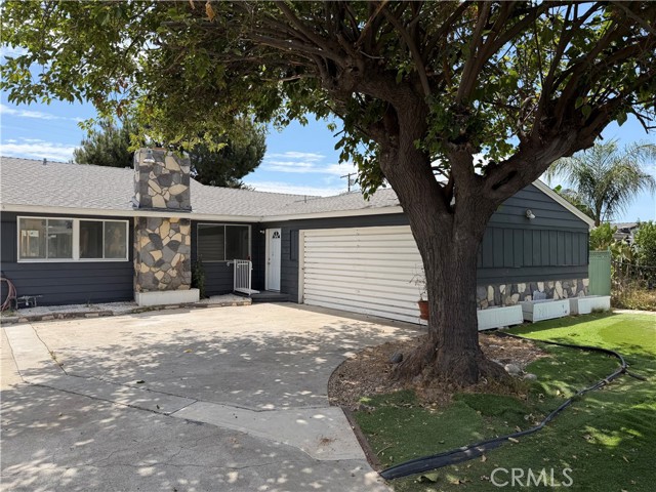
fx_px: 455
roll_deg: -0.1
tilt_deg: +0.0
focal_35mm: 24
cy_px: 246
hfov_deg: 71.6
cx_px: 328
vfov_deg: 56.8
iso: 80
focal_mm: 6.76
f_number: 1.78
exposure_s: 1/3145
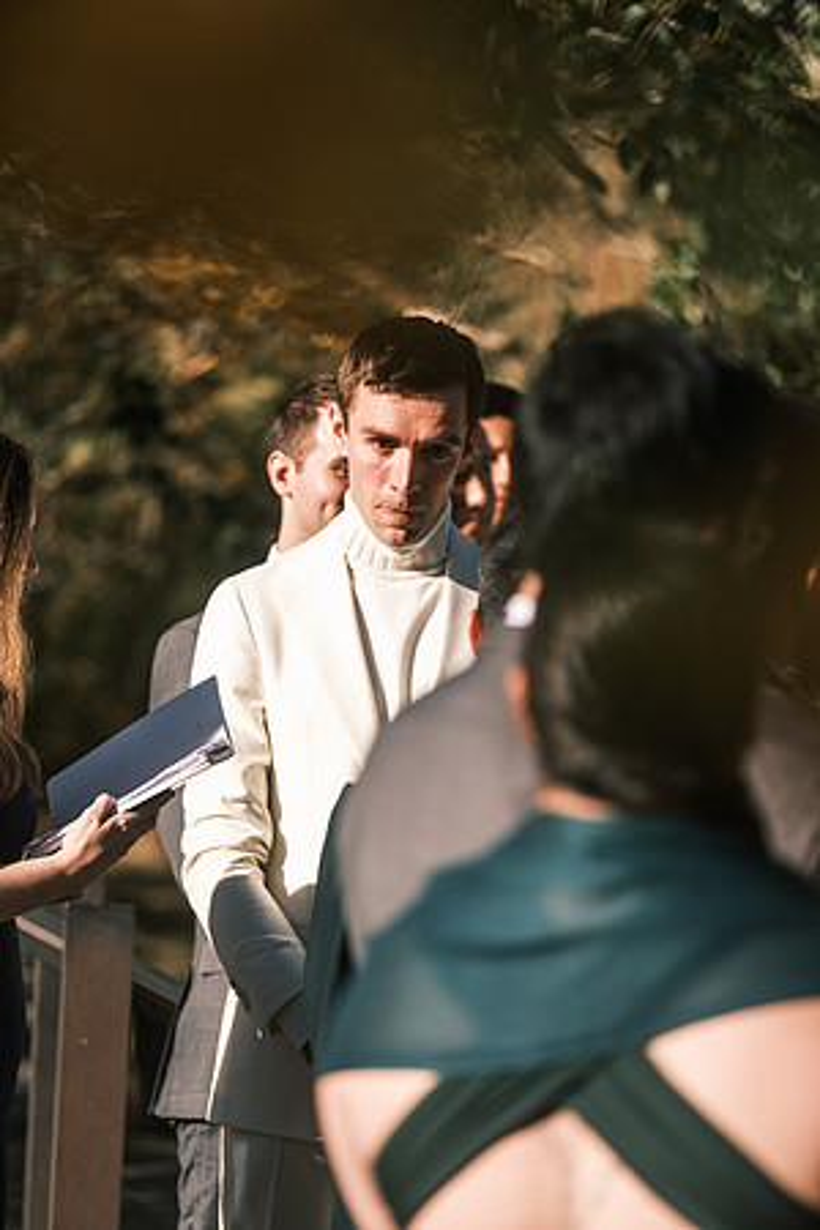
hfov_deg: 7.9
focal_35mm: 173
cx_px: 410
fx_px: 5910
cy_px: 615
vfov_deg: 11.9
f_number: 2.8
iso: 200
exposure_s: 1/1800
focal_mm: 115
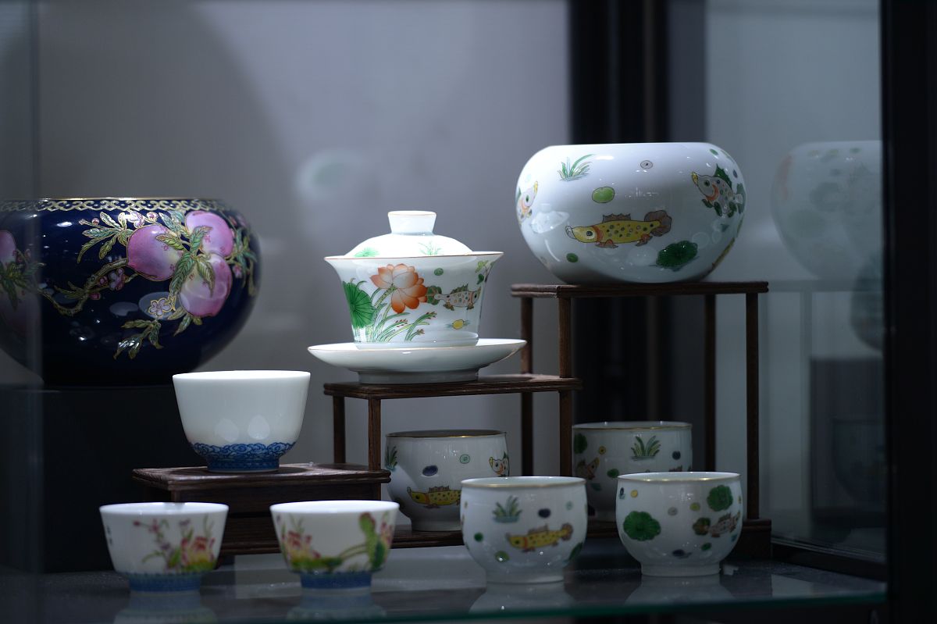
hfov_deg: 10.3
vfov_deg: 6.9
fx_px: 5203
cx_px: 468
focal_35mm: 200
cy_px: 312
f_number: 2.8
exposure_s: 1/640
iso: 500
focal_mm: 200
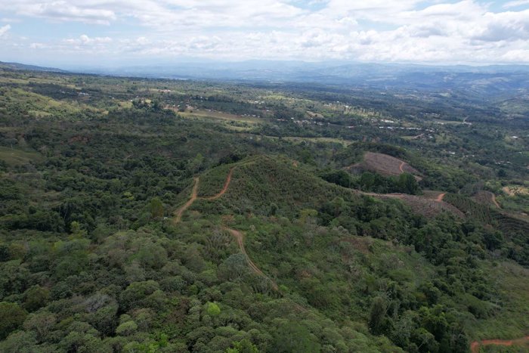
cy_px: 176
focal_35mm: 22
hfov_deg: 78.6
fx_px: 323
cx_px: 264
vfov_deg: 57.2
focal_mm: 8.38
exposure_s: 1/1600
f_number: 2.8
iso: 100
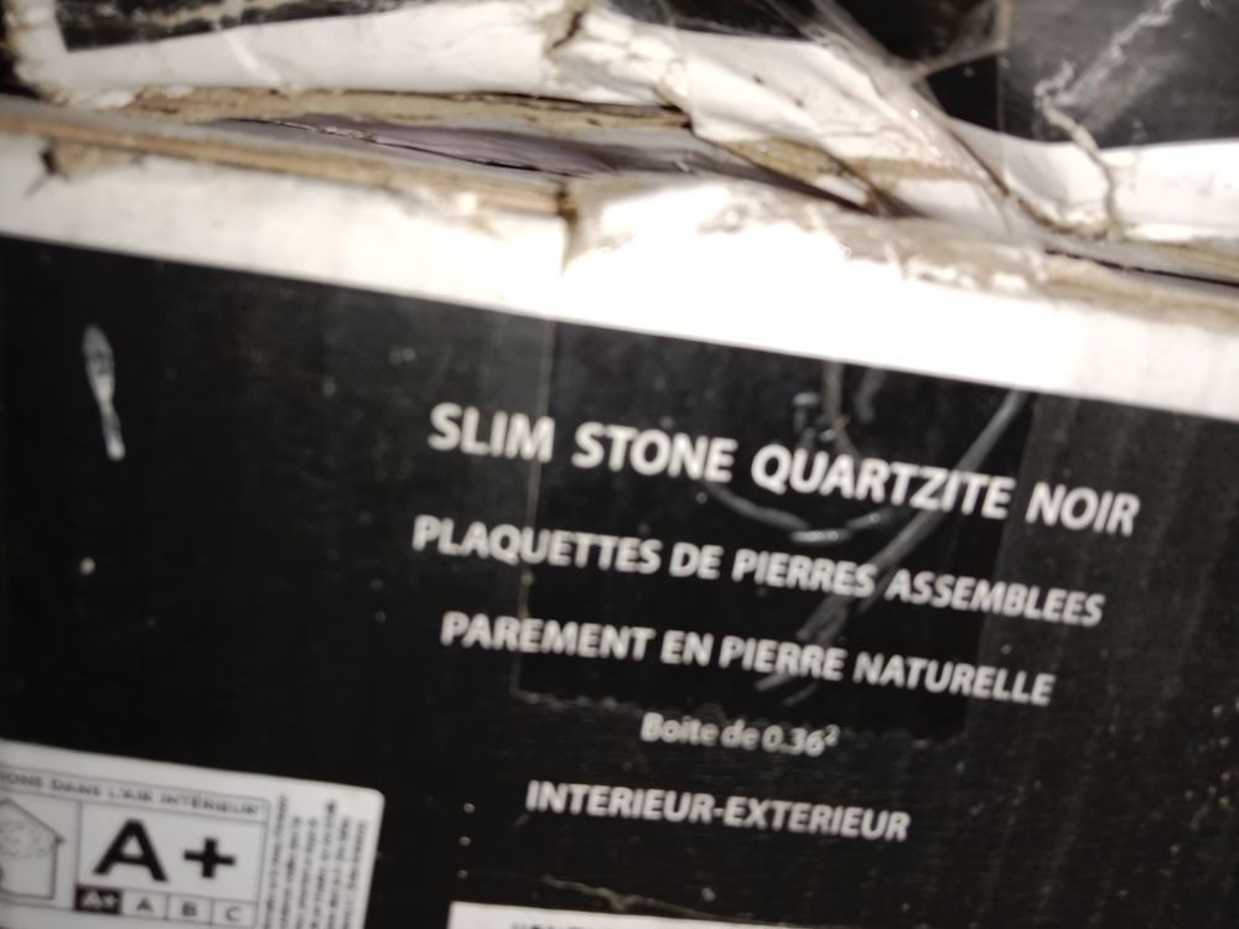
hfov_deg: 65.3
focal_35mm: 27
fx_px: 966
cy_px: 464
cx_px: 620
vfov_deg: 51.4
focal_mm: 3.65
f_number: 2.2
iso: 100
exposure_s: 1/117
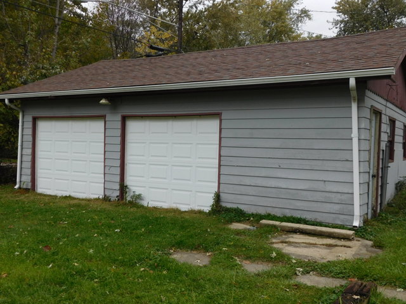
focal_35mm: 36
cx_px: 203
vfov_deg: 39.7
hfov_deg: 51.4
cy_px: 152
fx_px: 422
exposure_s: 1/800
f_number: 3.5
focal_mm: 6.3
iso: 125
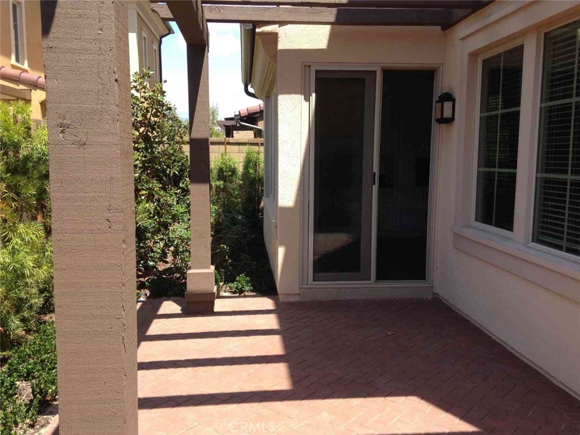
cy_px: 218
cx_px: 290
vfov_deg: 42.9
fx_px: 553
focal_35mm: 33
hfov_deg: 55.4
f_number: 2.4
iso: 50
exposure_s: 1/678
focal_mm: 4.13
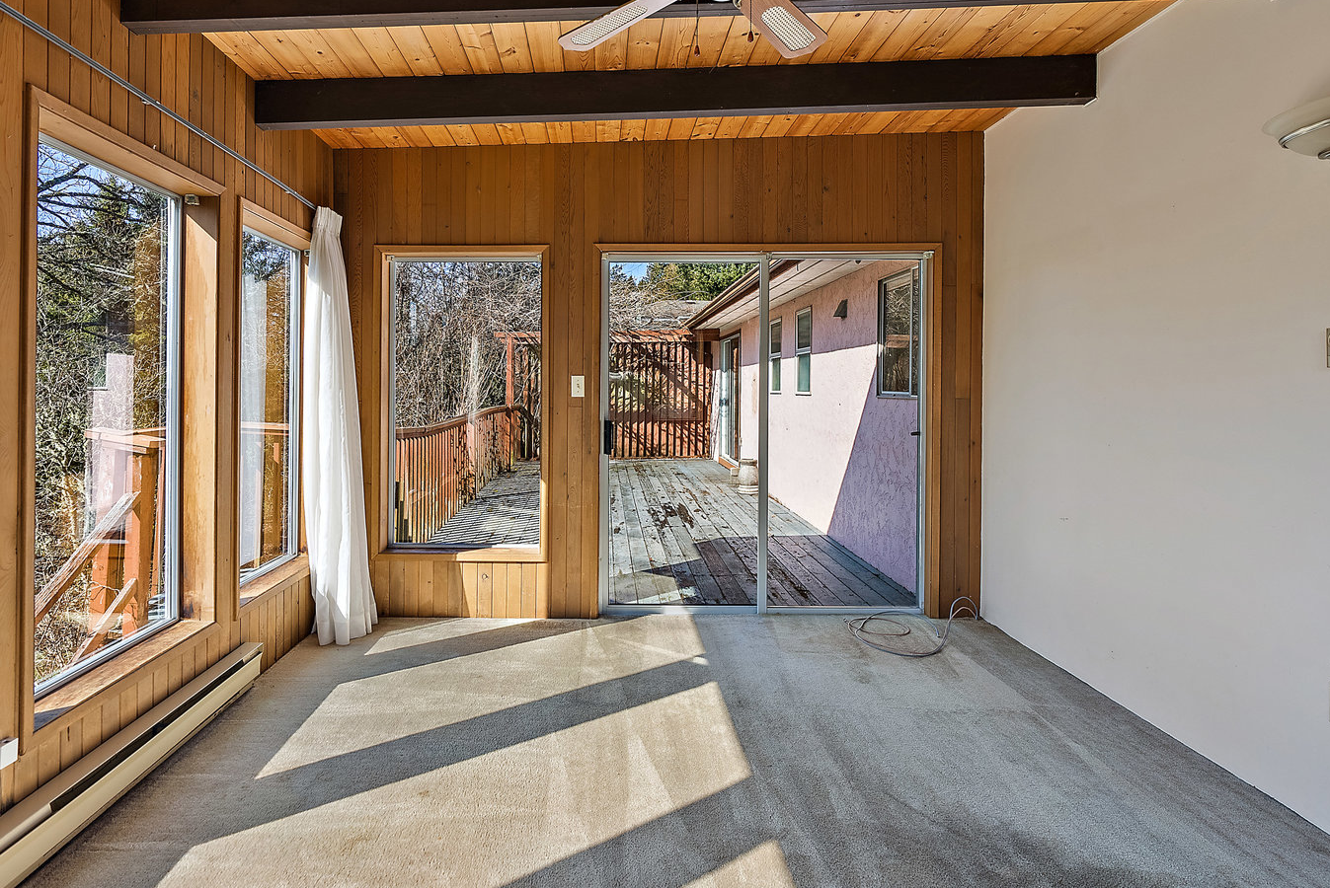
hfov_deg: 86.6
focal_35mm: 19
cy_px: 397
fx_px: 702
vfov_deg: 64.5
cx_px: 600
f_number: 7.1
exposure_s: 1/60
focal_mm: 16
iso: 400
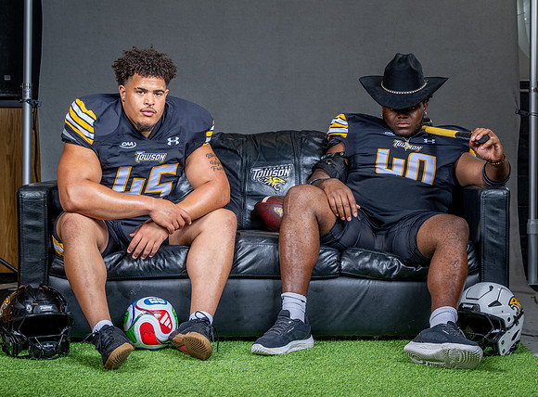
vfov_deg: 19.3
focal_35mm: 75
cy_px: 201
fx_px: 1165
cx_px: 340
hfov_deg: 25.9
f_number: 5.6
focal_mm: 57
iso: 100
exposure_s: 1/100
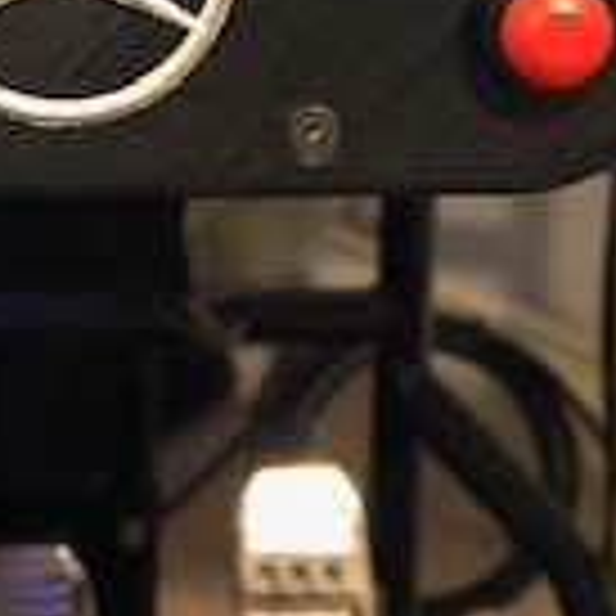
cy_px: -283
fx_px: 2335
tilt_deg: -15.8
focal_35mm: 116
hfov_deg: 14.8
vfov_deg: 14.1
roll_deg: -0.6
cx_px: 45
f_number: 1.8
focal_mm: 4
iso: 125
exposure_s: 1/4
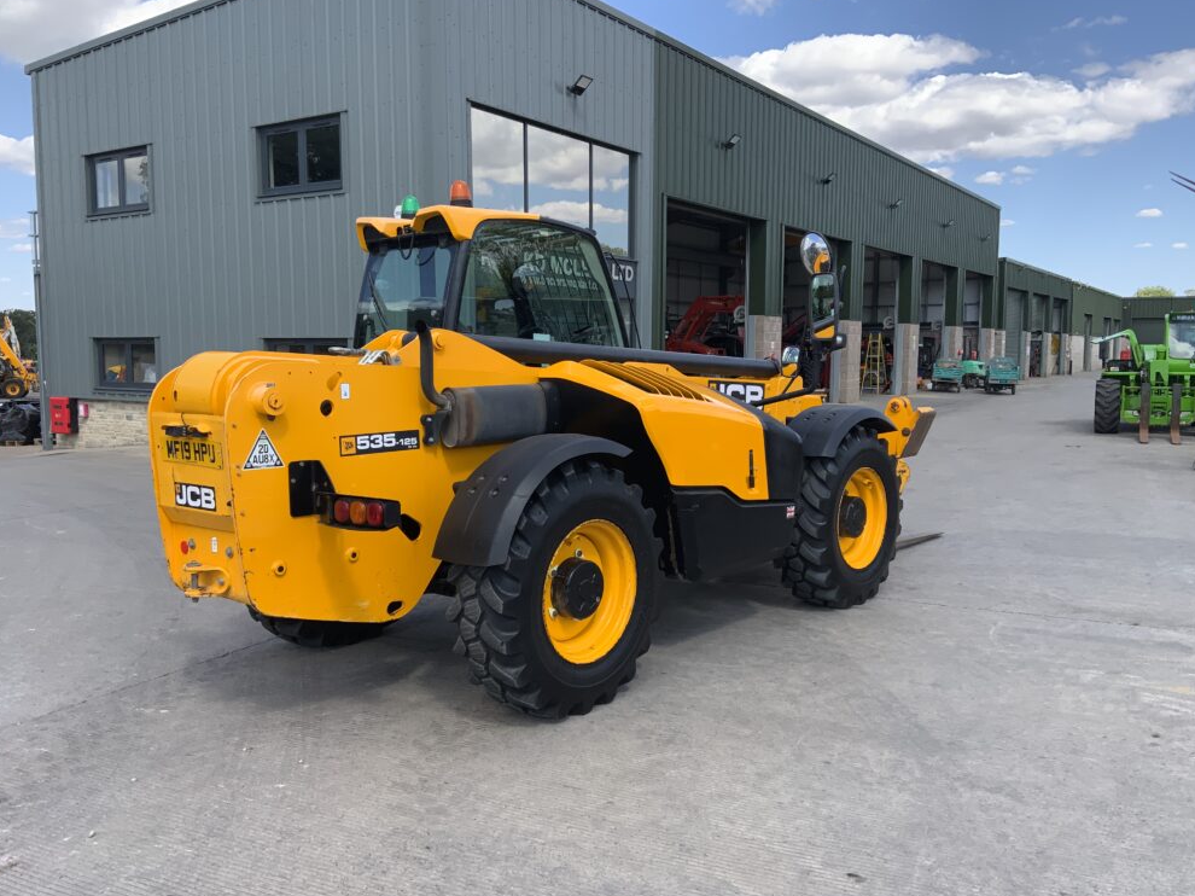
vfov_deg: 46.8
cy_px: 450
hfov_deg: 60.0
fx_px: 1035
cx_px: 610
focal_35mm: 30
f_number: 1.8
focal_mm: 3
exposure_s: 1/749
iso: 16
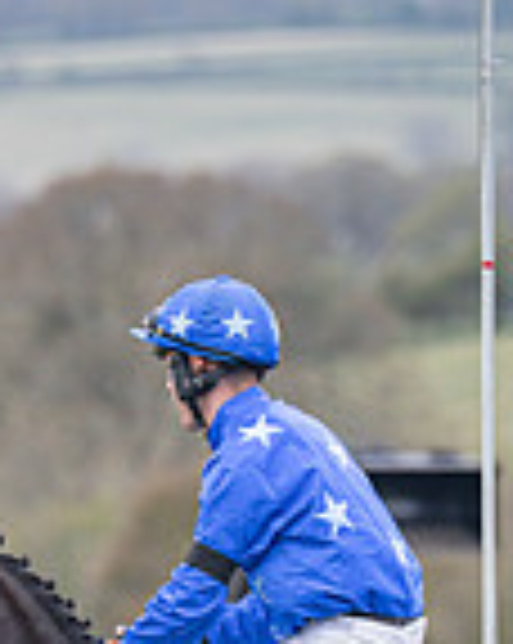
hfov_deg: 1.6
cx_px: 197
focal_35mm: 942
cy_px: 1044
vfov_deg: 2.1
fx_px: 17916
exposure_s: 1/640
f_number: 4
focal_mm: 200
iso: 400
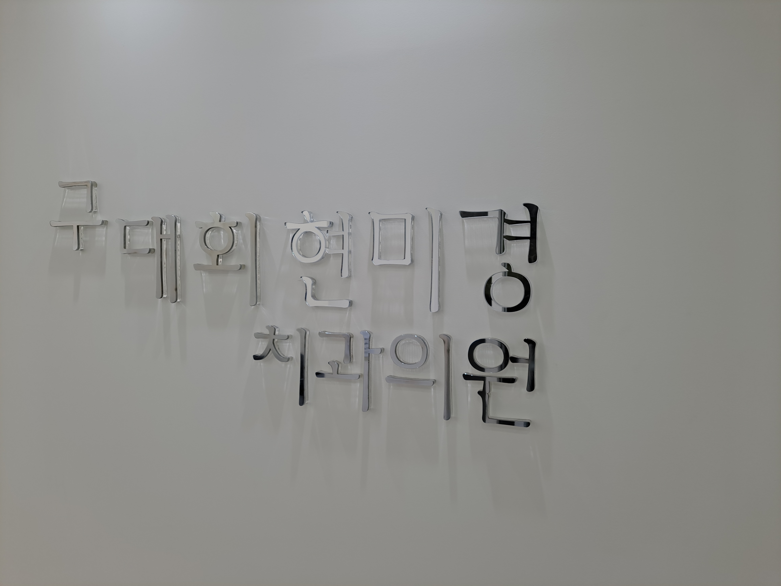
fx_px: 541
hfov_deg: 71.6
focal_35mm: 24
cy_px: 293
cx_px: 390
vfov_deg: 56.8
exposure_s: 1/60
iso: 32
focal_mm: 5.23
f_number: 1.8
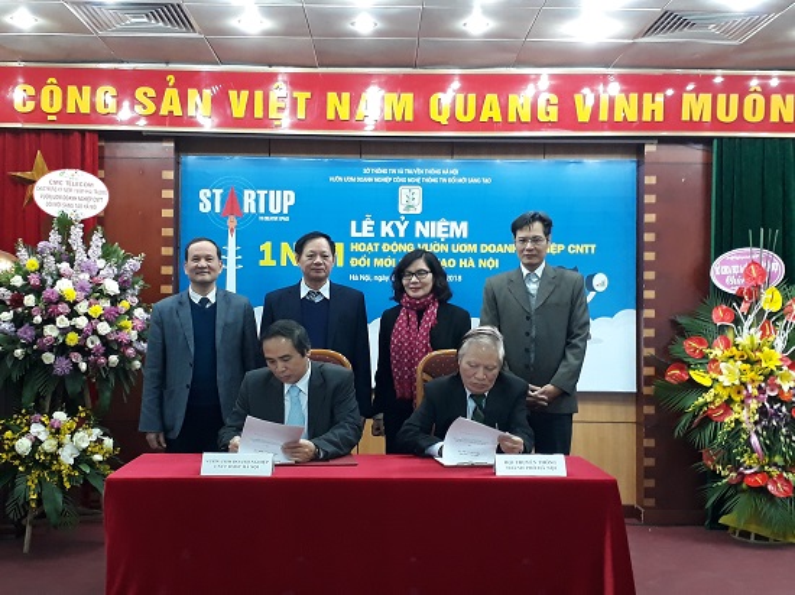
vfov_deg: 51.3
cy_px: 298
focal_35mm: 27
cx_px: 398
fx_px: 620
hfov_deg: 65.3
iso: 160
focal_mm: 3.6
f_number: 1.9
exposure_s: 1/17
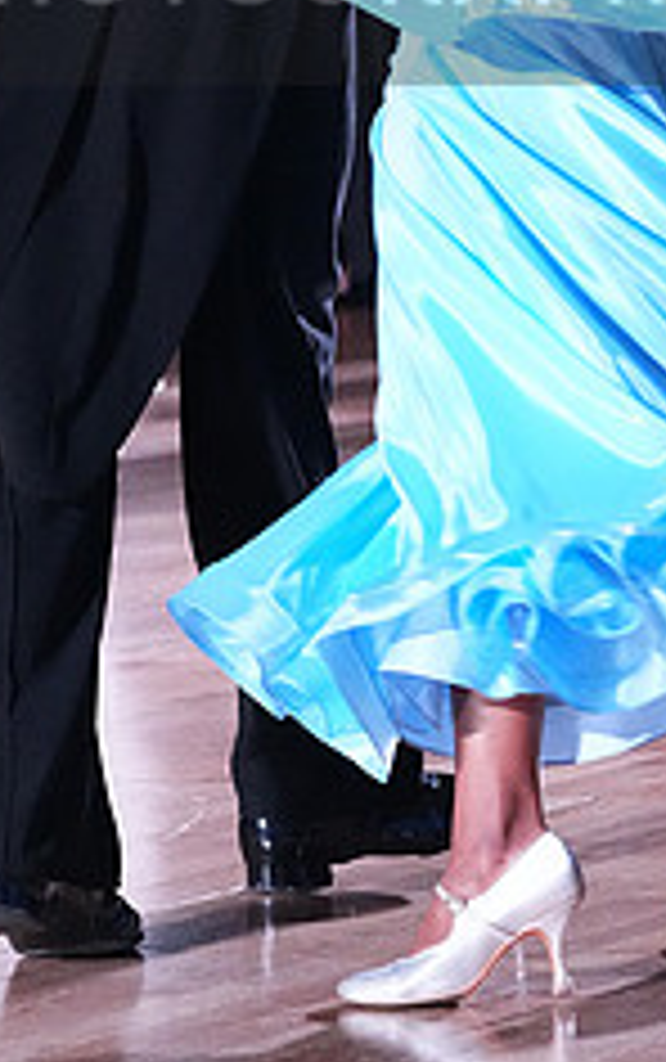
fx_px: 8778
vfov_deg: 6.9
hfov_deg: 4.3
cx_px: 191
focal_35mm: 303
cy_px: -63
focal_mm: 121
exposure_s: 1/400
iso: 10000
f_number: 5
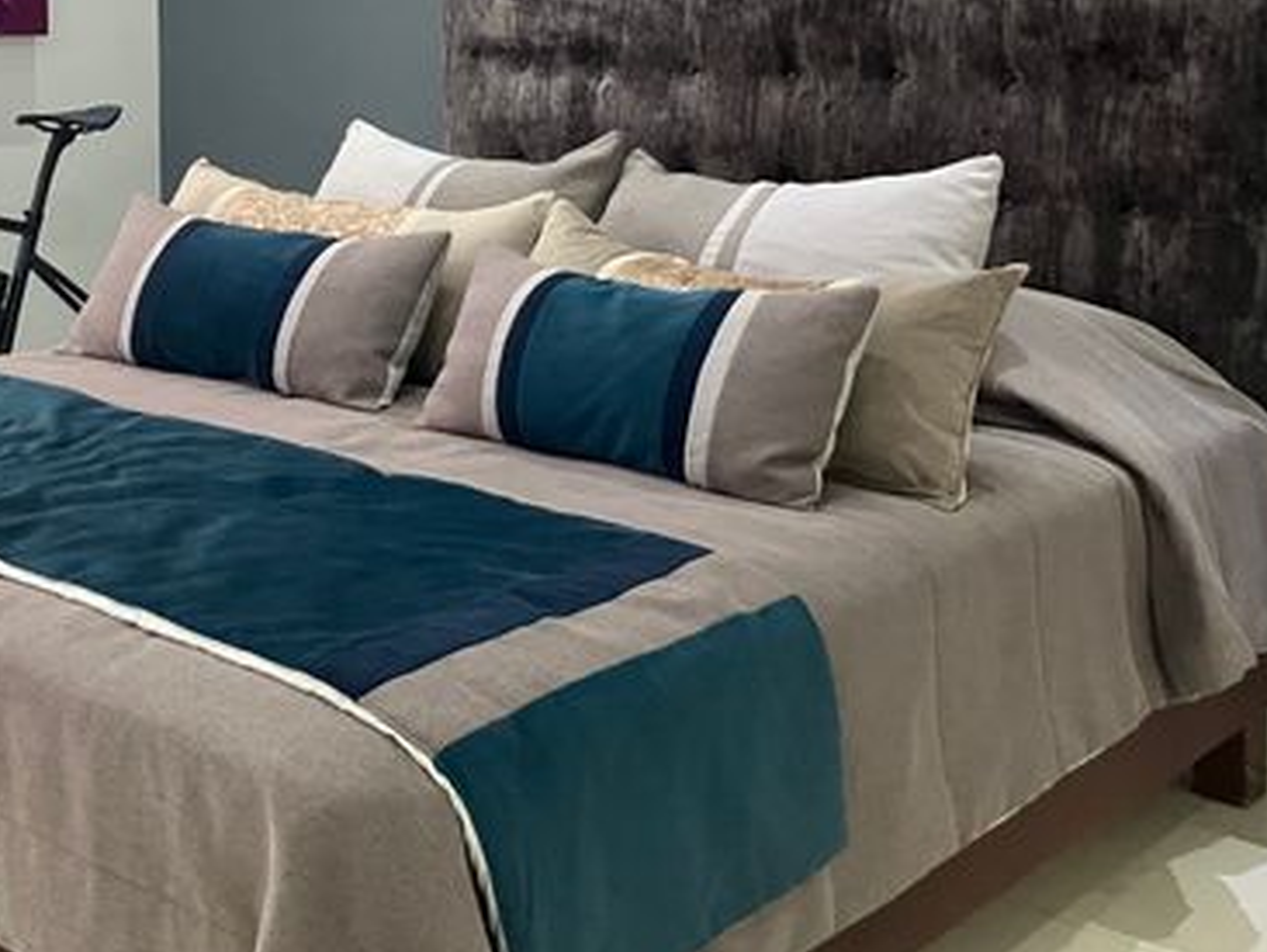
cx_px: 355
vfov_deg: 27.8
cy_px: 135
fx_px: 1868
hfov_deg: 36.8
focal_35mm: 51
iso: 320
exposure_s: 1/60
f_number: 1.8
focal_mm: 3.99
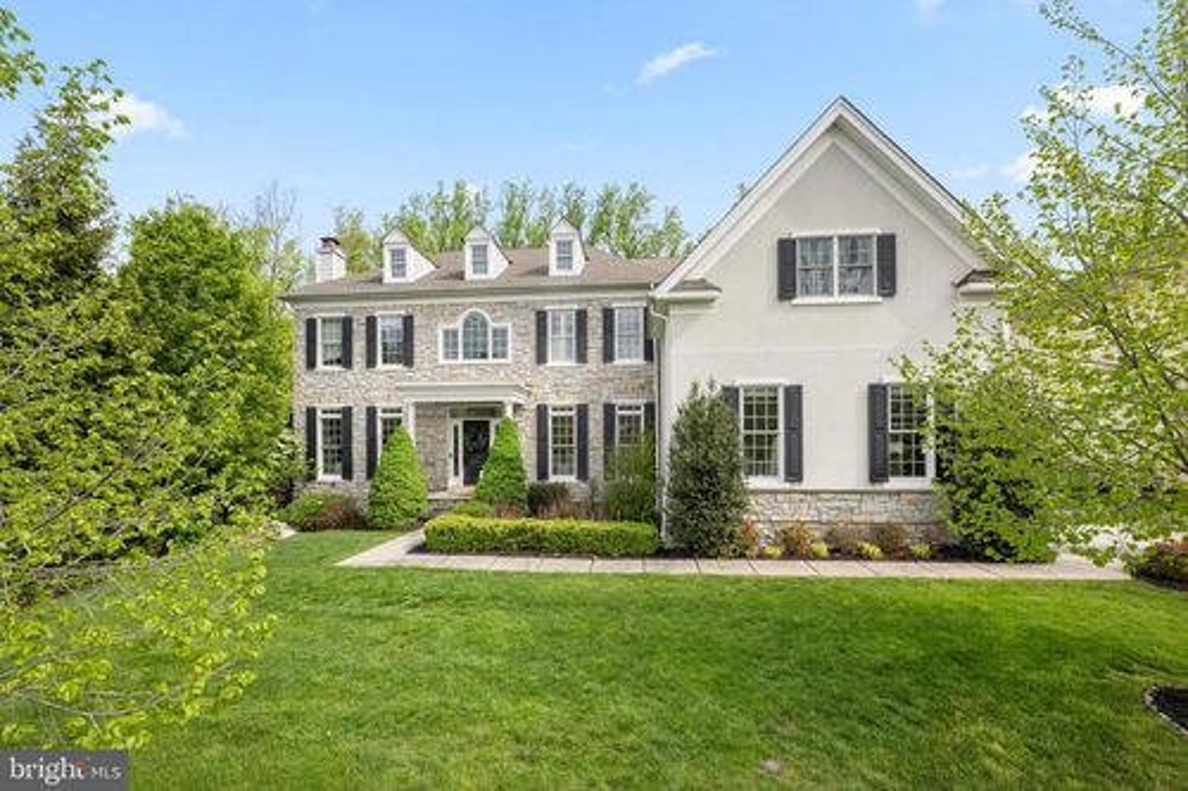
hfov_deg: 104.3
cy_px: 396
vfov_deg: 81.2
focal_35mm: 14
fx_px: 462
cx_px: 594
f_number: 10
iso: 640
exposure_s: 1/640
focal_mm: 14
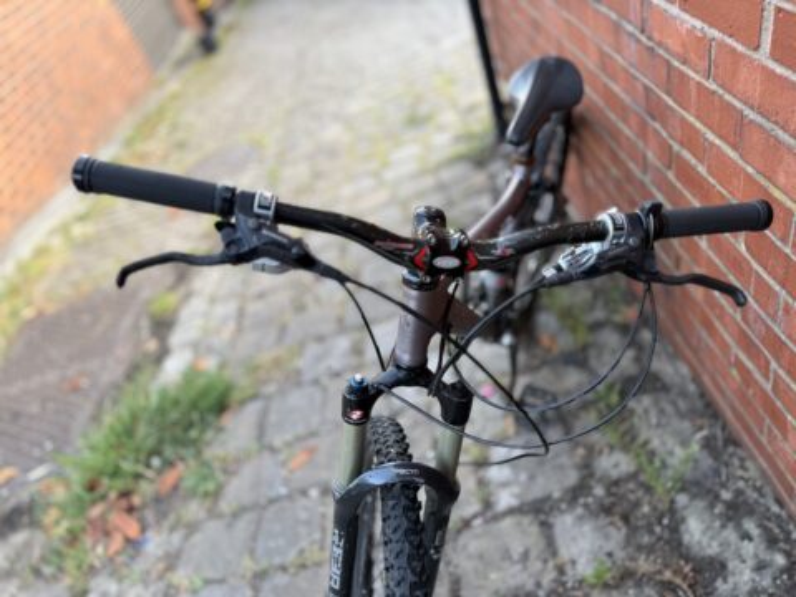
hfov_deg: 71.6
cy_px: 298
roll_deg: +23.5
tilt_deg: -41.7
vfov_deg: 56.8
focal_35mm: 24
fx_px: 552
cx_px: 398
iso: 80
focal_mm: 6.76
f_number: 1.78
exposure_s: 1/121
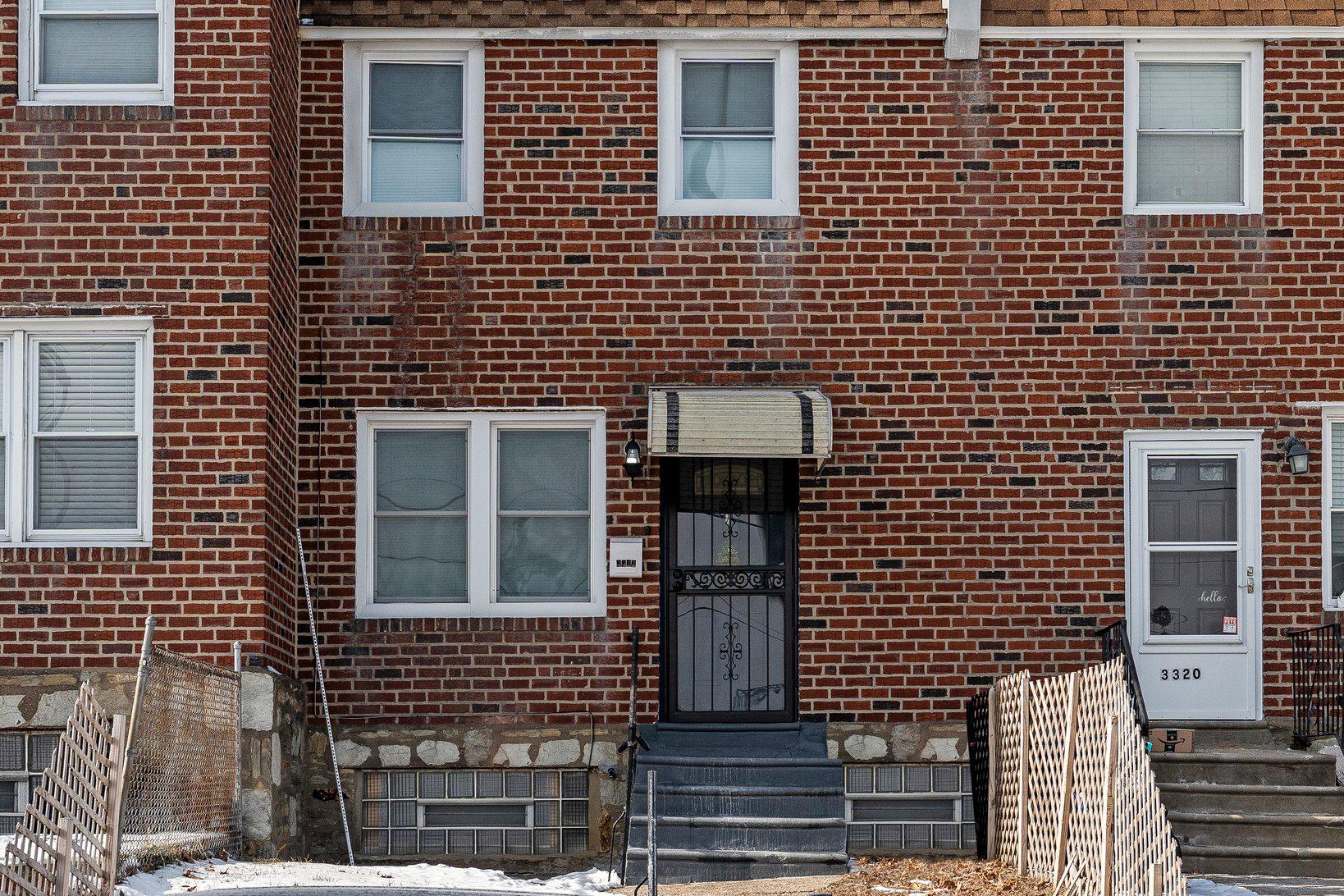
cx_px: 658
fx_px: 2240
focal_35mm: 60
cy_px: 348
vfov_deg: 22.6
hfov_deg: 33.4
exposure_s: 1/800
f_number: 5.6
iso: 400
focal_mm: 32
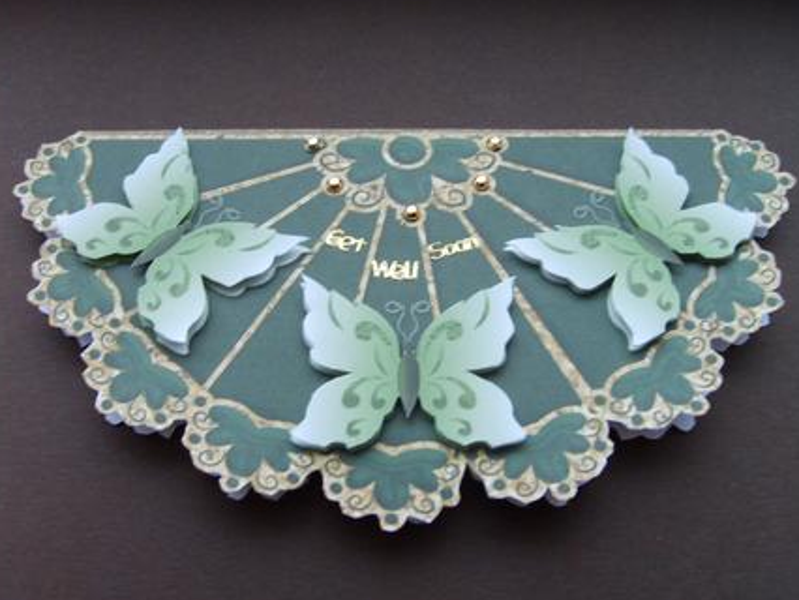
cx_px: 403
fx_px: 855
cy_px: 287
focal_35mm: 37
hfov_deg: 50.1
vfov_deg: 38.7
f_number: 2.8
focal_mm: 5.8
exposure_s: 1/30
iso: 93
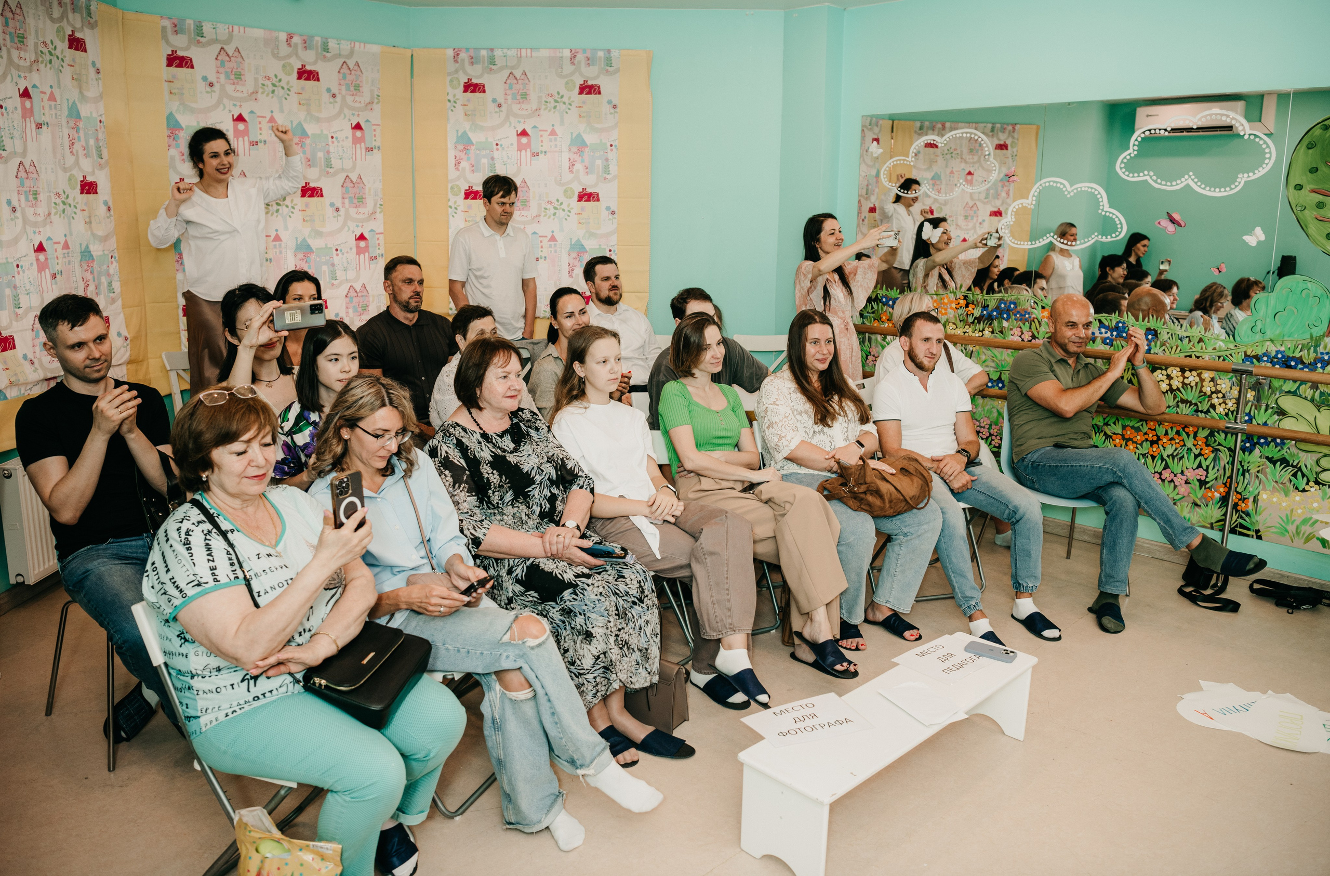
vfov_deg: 50.1
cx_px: 645
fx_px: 936
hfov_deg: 70.8
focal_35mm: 25
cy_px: 416
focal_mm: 24
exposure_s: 1/160
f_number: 4
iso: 200
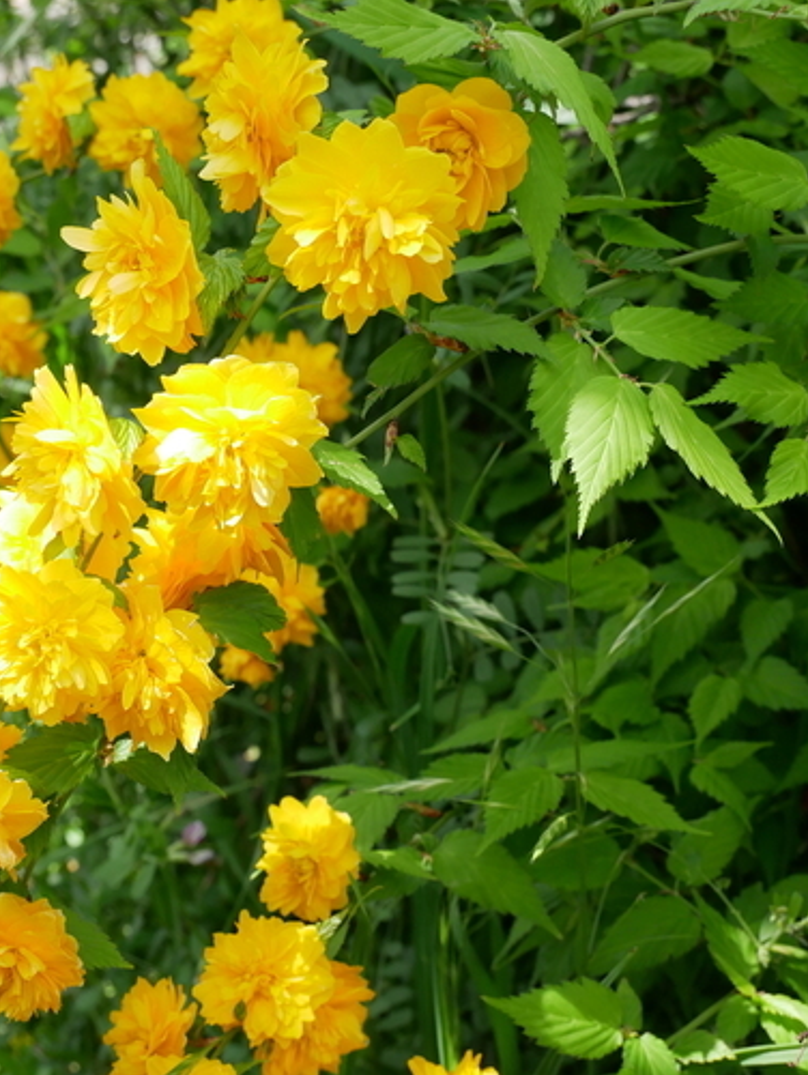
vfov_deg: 32.1
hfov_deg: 24.4
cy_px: 514
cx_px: 369
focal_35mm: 60
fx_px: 1864
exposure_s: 1/250
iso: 800
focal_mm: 25
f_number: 7.1
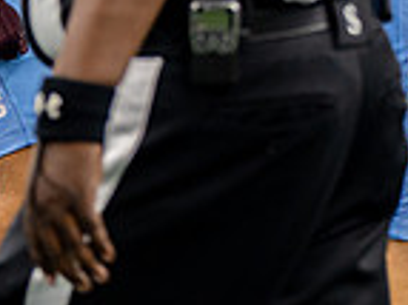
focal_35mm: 391
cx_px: 689
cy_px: -266
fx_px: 4605
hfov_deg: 5.0
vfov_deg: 3.8
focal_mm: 87
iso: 500
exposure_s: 1/500
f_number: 2.8
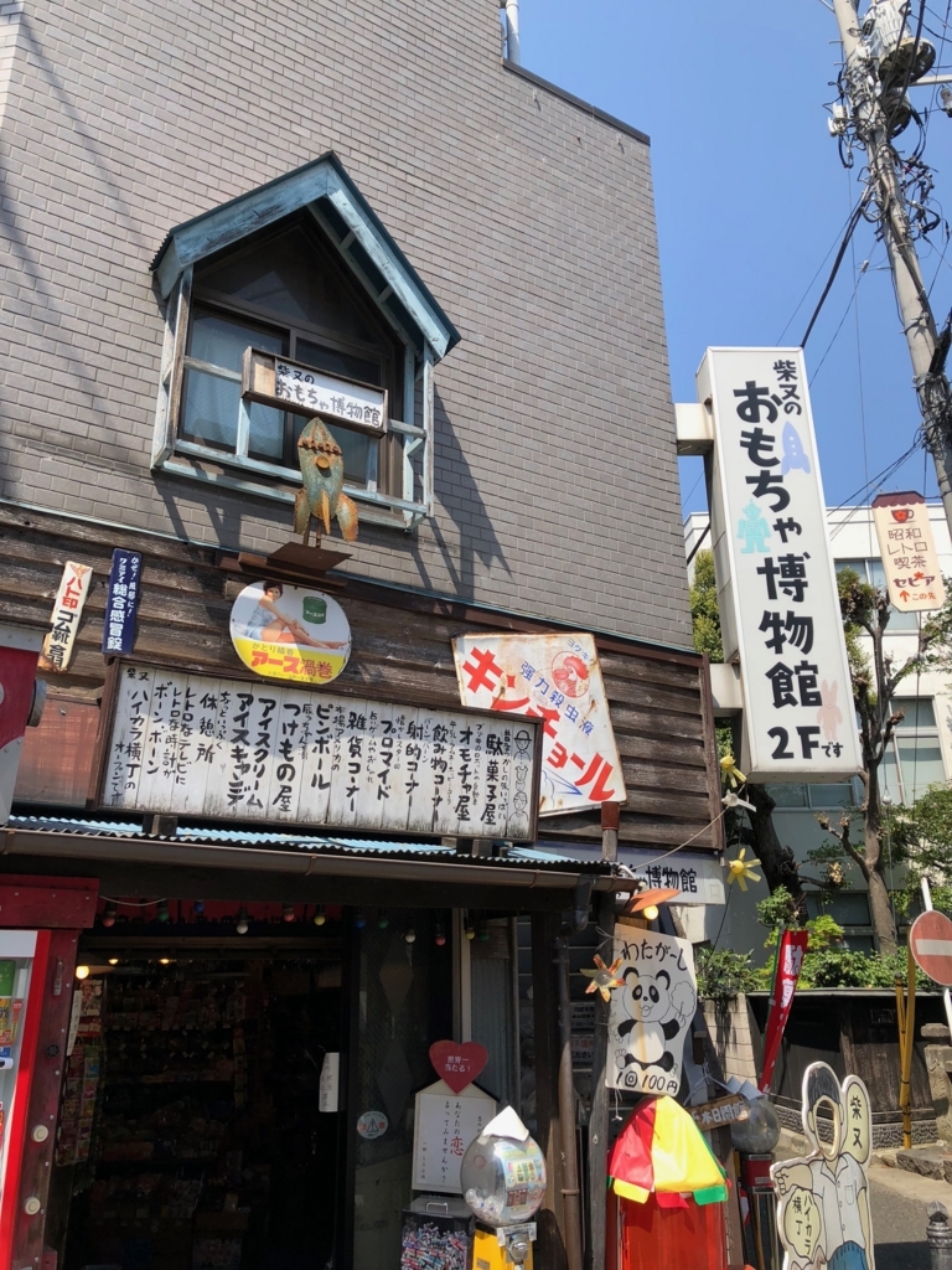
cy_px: 635
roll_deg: +1.1
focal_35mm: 28
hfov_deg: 49.7
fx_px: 1027
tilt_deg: +19.8
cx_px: 476
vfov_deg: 63.4
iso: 20
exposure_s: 1/1245
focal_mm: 4
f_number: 1.8
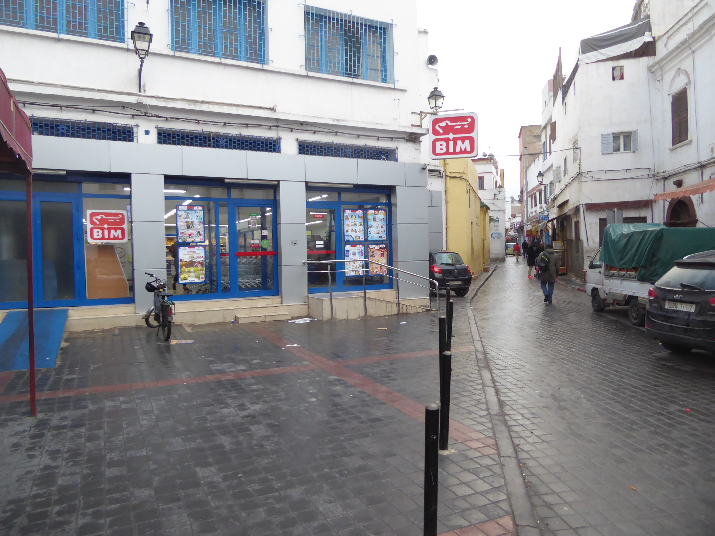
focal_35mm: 25
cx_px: 358
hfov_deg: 69.4
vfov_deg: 54.9
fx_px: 516
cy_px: 268
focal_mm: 4.3
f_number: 3.3
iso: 250
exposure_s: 1/60
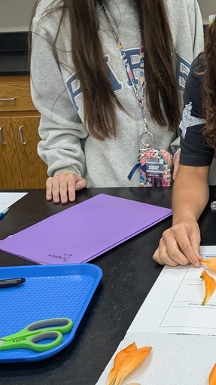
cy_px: 142
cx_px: 277
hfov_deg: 18.9
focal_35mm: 59
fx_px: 601
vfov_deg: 35.2
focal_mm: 4.38
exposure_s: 1/120
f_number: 1.73
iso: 189
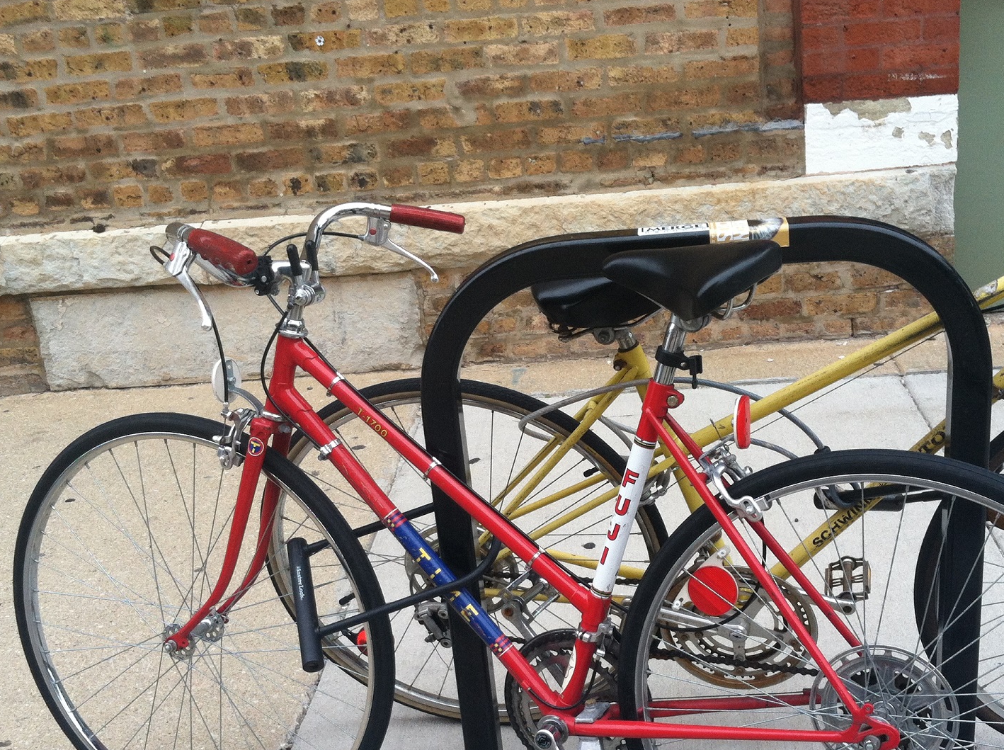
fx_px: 1390
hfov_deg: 39.6
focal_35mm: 48
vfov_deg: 30.1
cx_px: 566
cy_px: 470
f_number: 2.8
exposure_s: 1/294
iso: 80
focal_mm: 3.85
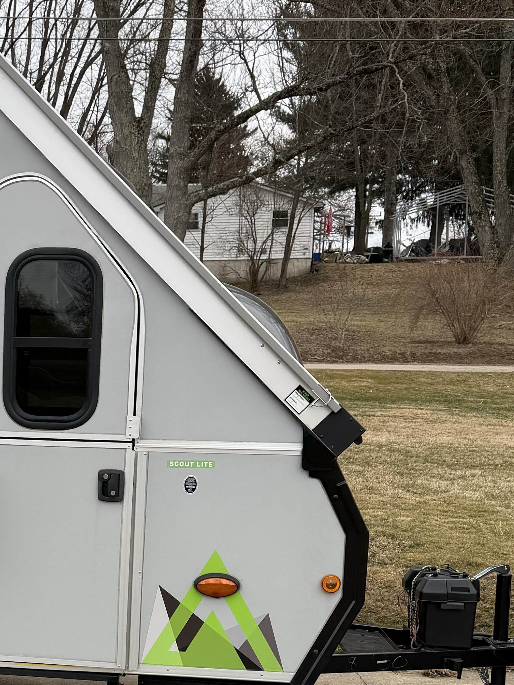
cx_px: -13
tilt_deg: -8.7
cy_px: 571
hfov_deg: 21.4
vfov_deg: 28.6
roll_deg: -2.4
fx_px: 1307
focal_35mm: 66
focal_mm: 6.76
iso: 80
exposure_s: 1/909
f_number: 1.78
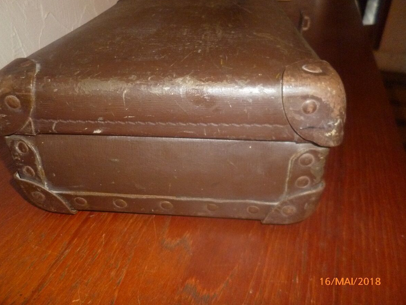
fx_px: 305
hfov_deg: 67.2
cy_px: 149
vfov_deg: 53.0
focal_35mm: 26
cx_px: 189
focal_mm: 4.3
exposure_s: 1/60
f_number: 2.5
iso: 400
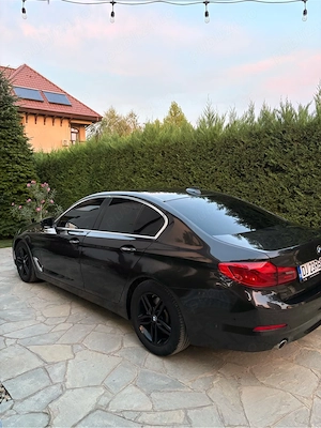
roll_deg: +2.0
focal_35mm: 26
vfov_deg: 67.3
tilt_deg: -6.2
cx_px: 160
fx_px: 321
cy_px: 214
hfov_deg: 53.1
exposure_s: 1/60
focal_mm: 5.96
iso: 250
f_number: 1.6
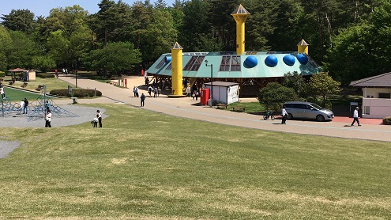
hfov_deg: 44.1
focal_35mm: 46
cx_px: 138
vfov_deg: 25.9
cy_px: 90
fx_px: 477
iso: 25
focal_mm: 4.15
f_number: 2.2
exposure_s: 1/1672
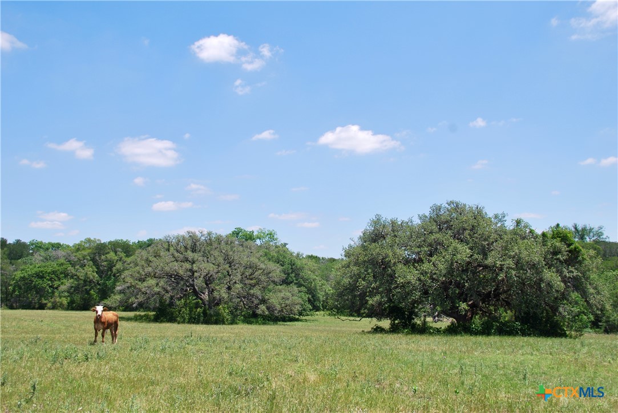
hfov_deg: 44.9
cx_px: 309
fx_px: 747
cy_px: 206
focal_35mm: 44
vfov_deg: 30.9
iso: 100
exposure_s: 1/250
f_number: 8
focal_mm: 29
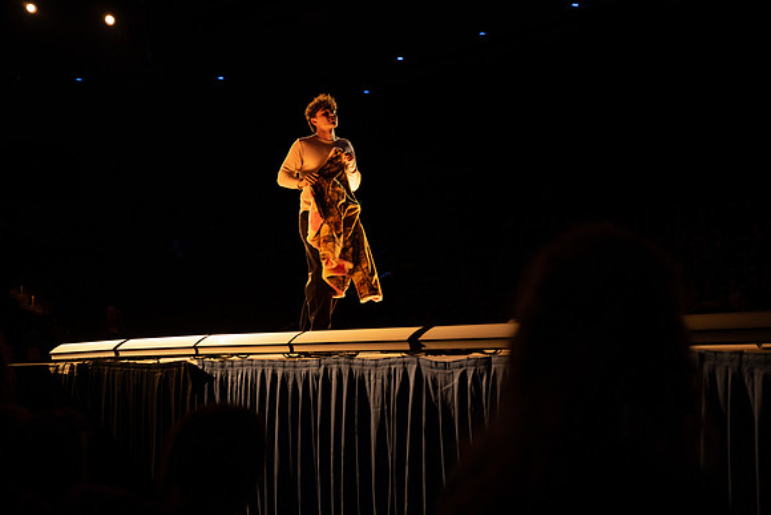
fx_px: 1350
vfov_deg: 21.6
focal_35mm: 63
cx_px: 386
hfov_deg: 31.9
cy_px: 258
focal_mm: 63
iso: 1000
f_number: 4
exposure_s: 1/320
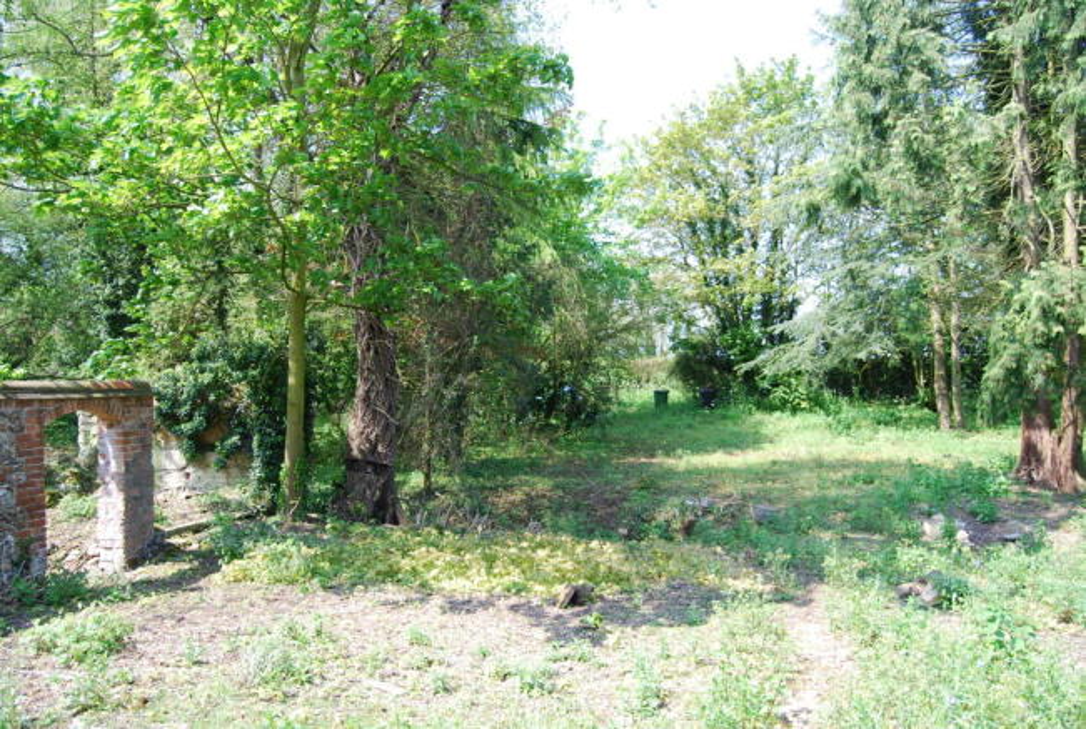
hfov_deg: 67.3
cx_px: 543
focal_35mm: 27
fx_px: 816
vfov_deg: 48.1
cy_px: 364
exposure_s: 1/125
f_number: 5.6
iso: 140
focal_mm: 18
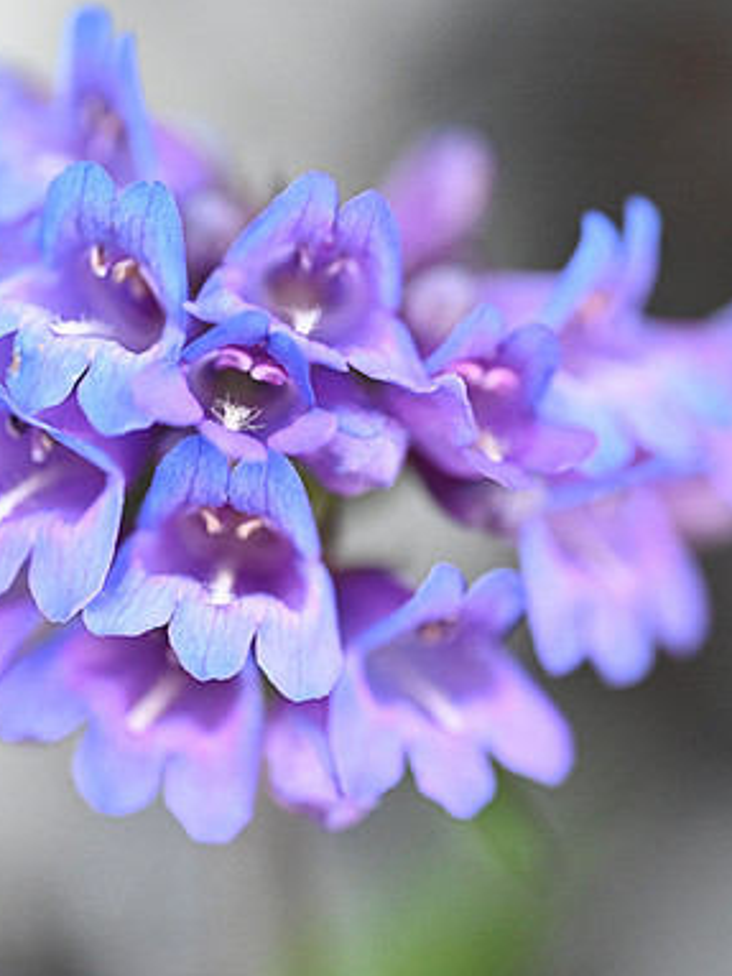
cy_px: 491
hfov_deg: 9.7
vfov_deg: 12.9
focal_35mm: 153
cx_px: 477
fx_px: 4316
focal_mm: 105
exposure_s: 1/1000
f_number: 3.3
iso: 6400
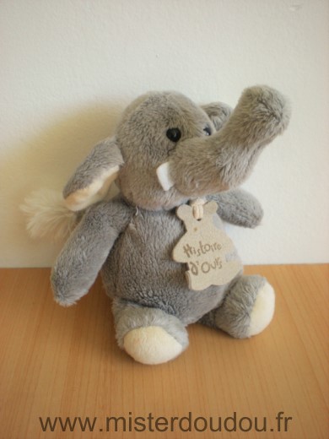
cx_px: 164
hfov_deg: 37.7
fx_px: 482
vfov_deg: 49.0
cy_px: 220
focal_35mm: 38
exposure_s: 1/54.5
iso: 161
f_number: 3.1
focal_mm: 6.3
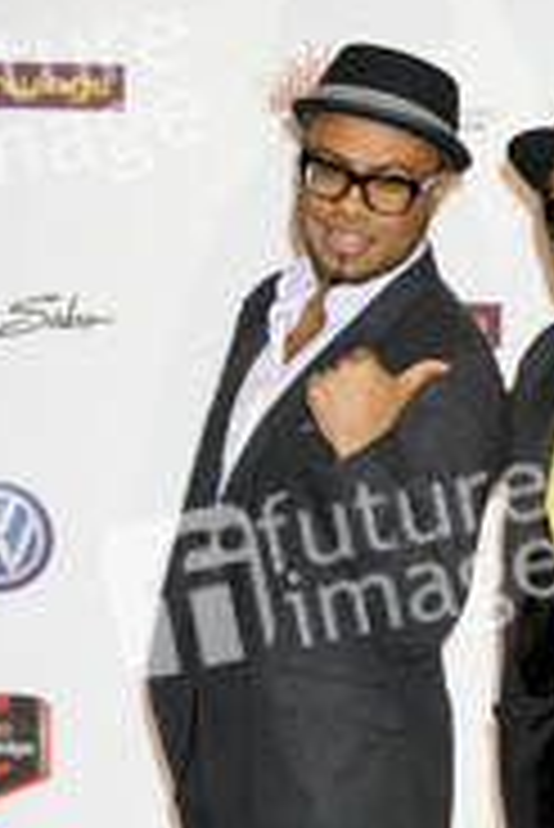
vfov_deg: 11.7
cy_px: 796
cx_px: 464
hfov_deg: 7.9
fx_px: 4009
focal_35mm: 174
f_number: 6.3
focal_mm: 80
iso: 640
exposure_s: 1/160
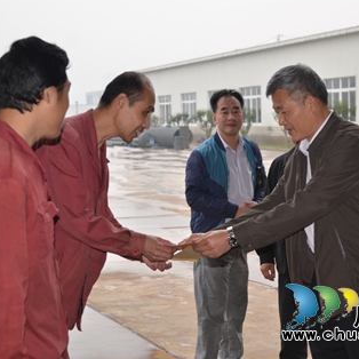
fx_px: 950
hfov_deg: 21.4
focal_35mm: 81
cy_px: 173
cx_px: 205
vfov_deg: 21.4
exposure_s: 1/125
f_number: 4
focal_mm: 40
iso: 100
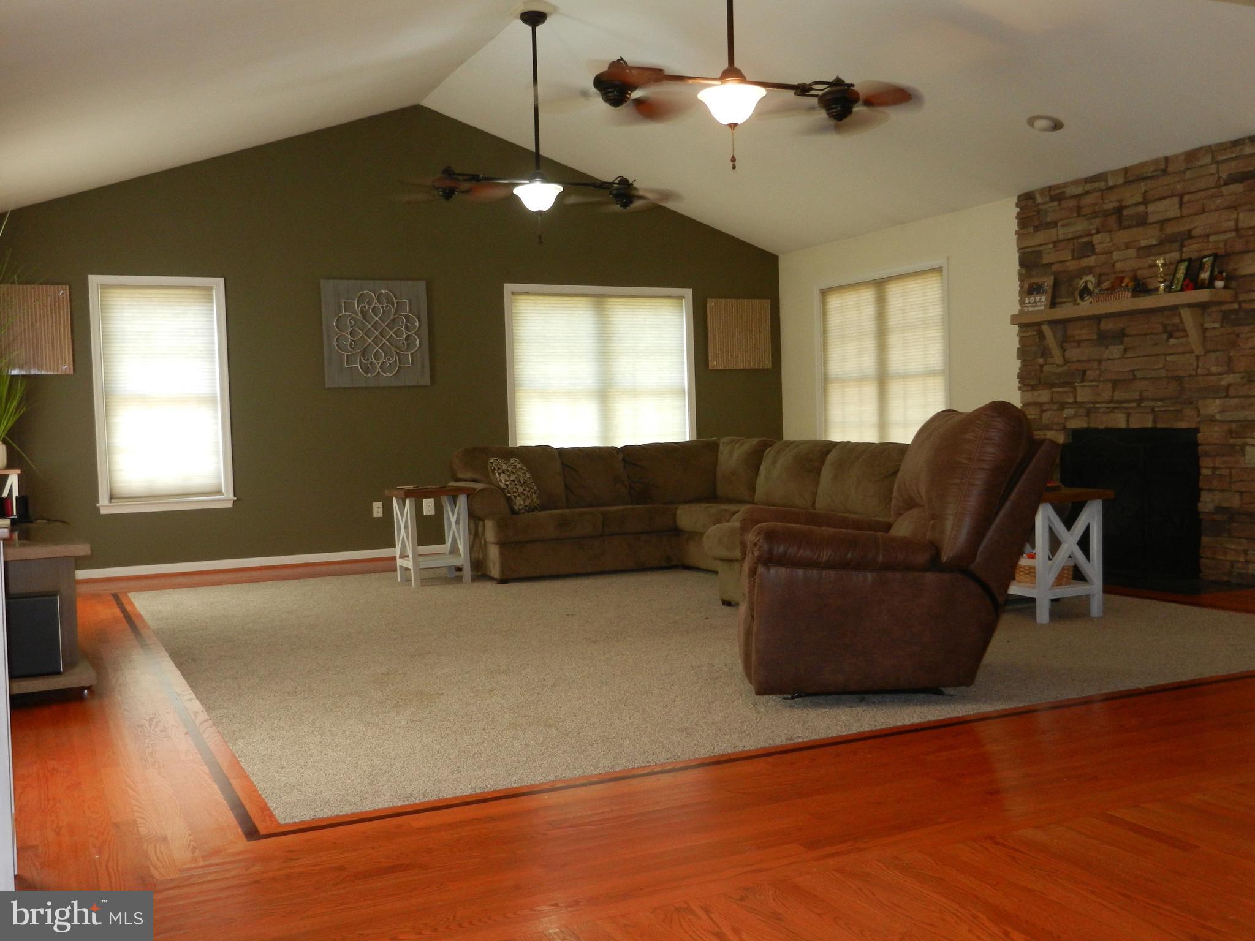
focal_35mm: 33
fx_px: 1196
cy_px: 470
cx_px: 628
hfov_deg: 55.4
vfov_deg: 42.9
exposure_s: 1/30
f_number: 3.8
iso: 280
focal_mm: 5.9
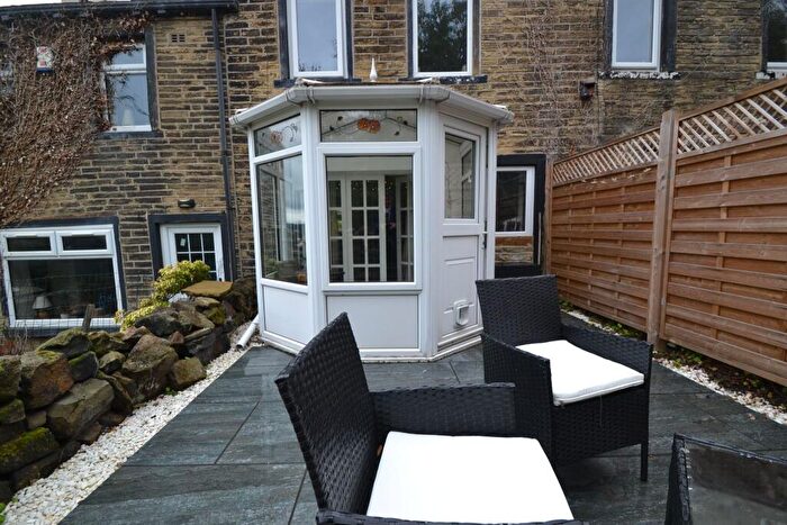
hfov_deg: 100.4
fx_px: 328
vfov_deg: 77.4
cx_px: 394
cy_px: 262
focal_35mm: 15
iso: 360
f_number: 5.6
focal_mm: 10
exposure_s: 1/125
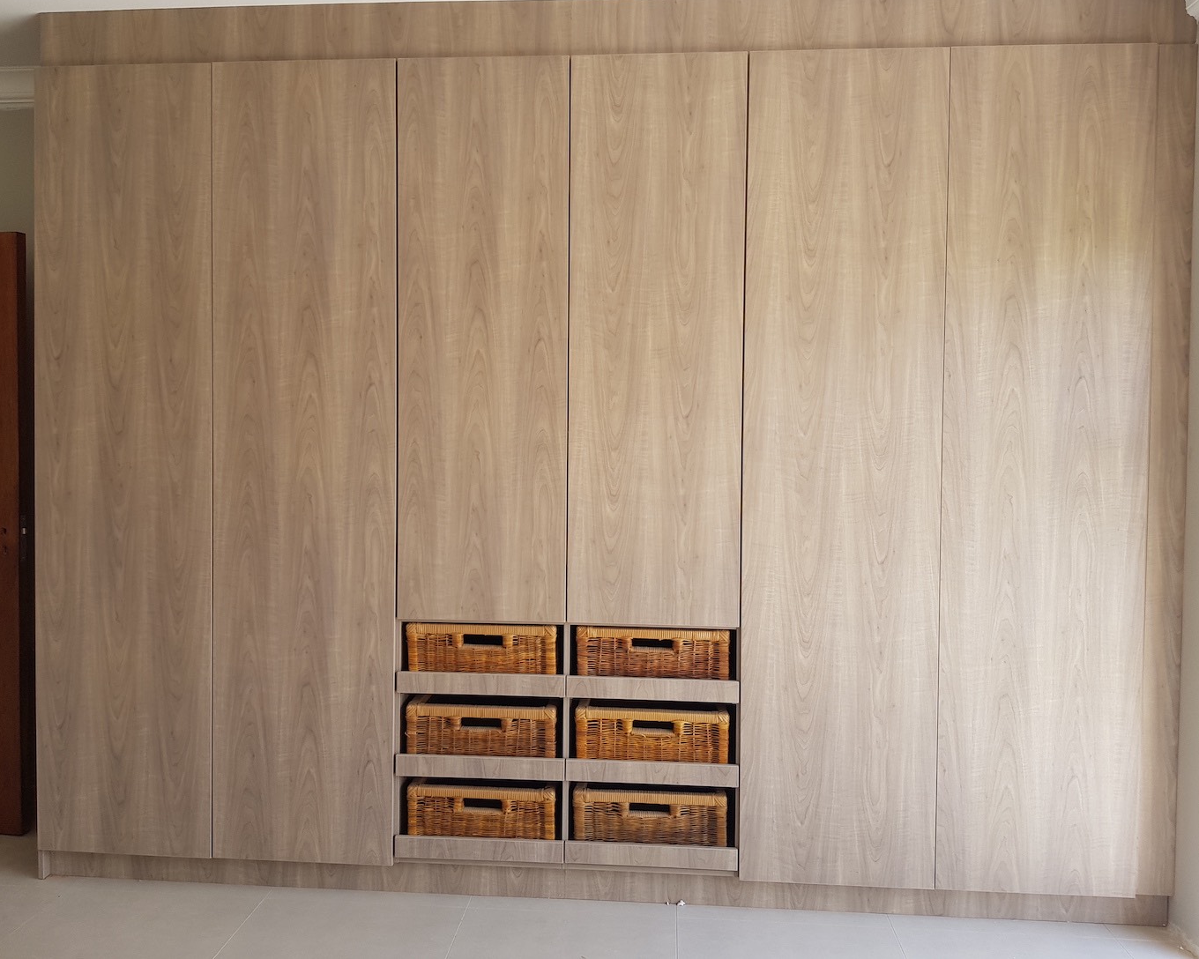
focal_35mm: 28
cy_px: 464
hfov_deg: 62.2
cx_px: 604
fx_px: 994
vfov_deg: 51.5
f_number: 1.7
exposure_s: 1/149
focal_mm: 4.2
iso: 40
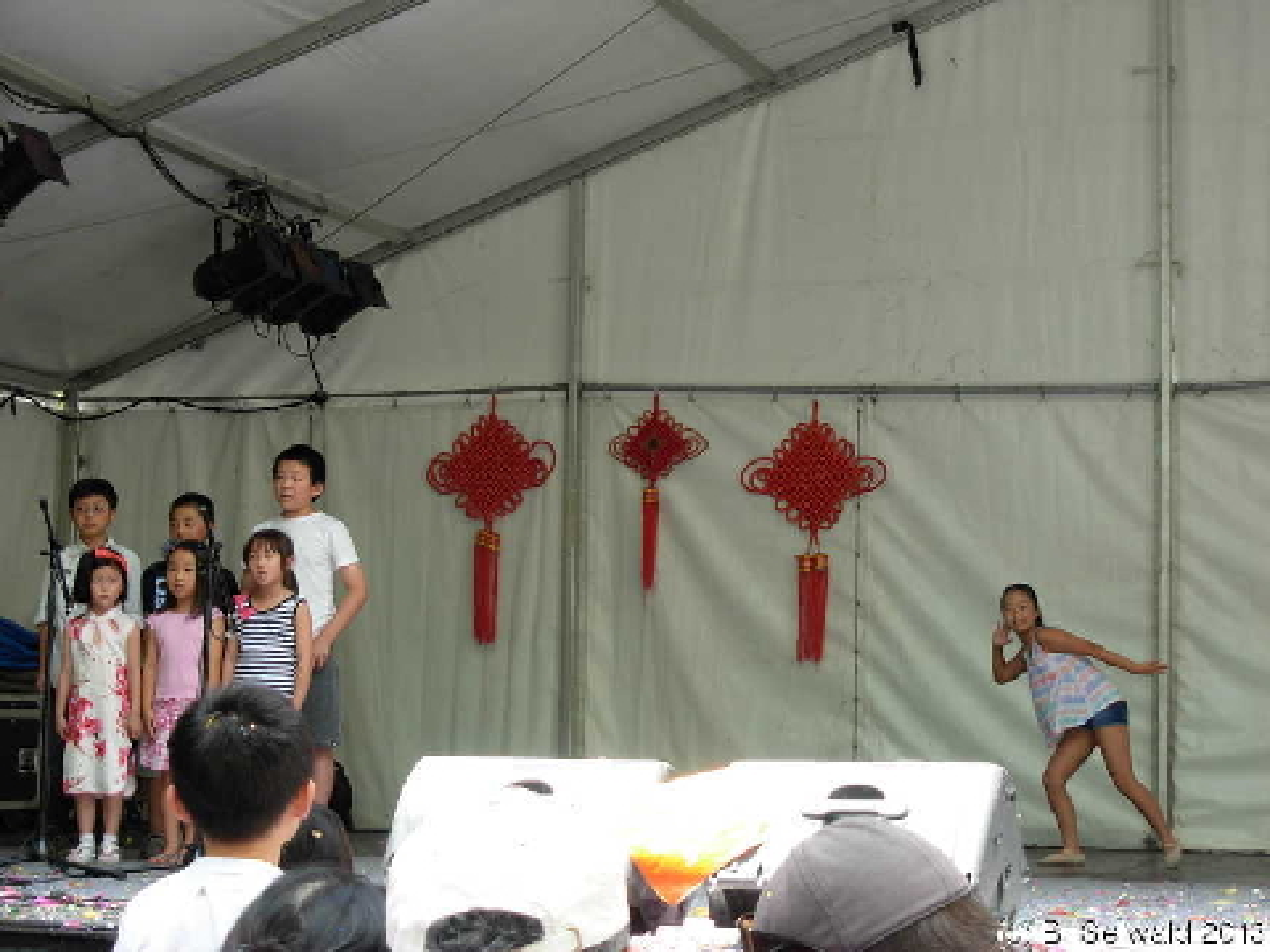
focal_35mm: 76
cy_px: 476
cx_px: 635
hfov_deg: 25.7
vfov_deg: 19.4
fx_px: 2788
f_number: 3.6
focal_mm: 12.5
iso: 79
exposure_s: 1/78.3
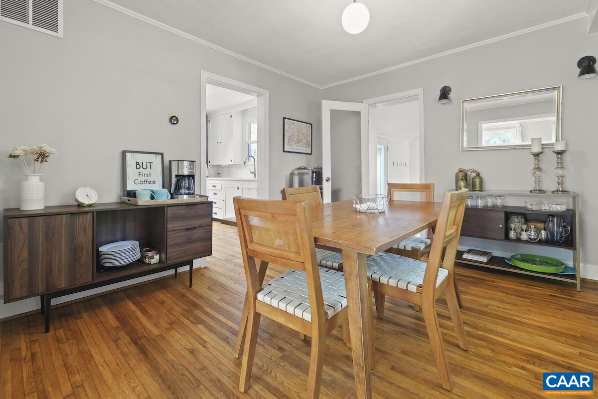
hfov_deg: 100.4
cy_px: 200
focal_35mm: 15
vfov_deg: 77.3
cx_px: 299
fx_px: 249
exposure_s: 5.3
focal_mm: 10
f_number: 11
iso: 400
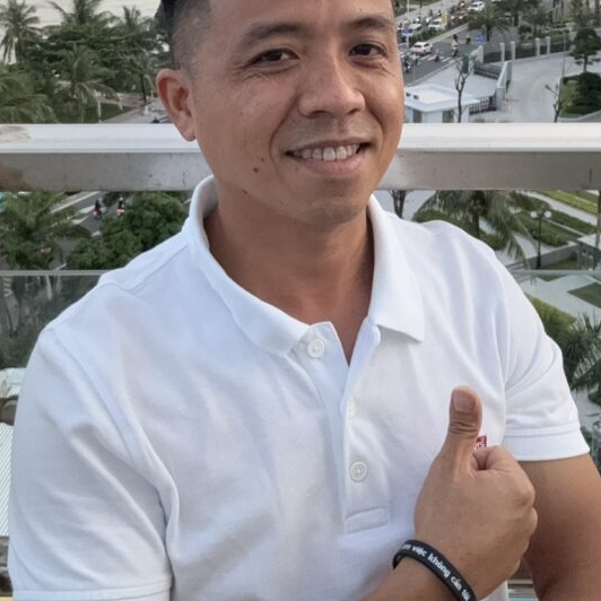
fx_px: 1002
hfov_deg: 33.2
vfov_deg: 32.3
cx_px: 387
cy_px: 107
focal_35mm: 51
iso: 80
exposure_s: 1/75
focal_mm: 2.69
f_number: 1.9
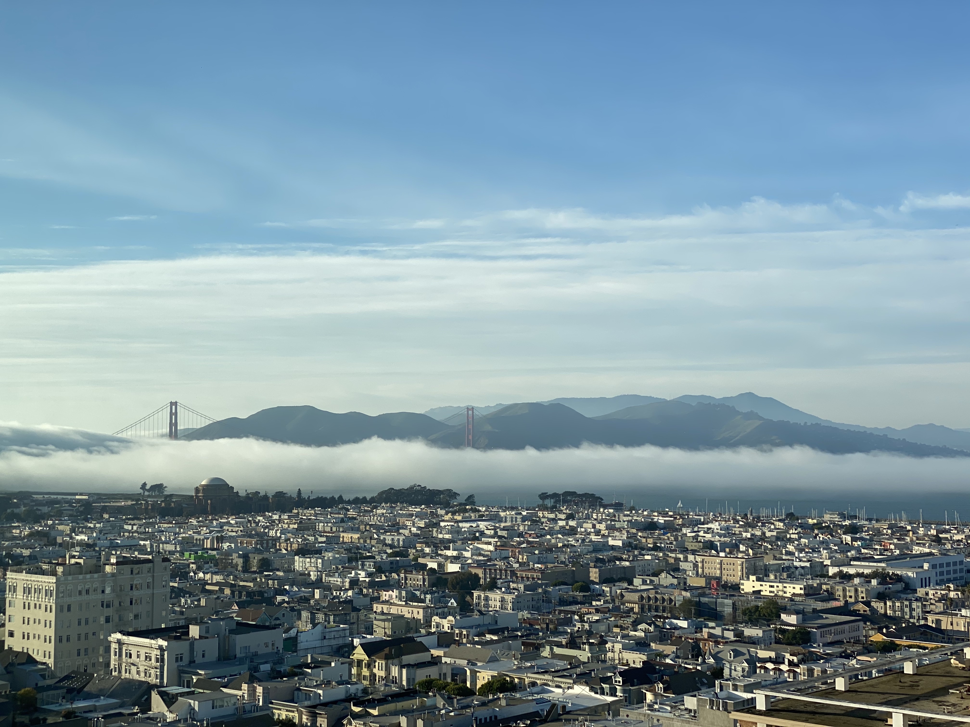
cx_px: 485
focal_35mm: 52
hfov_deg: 36.8
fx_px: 1457
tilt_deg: +3.4
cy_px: 364
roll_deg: -0.5
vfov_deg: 28.0
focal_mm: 6
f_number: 2
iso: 20
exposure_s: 1/1043
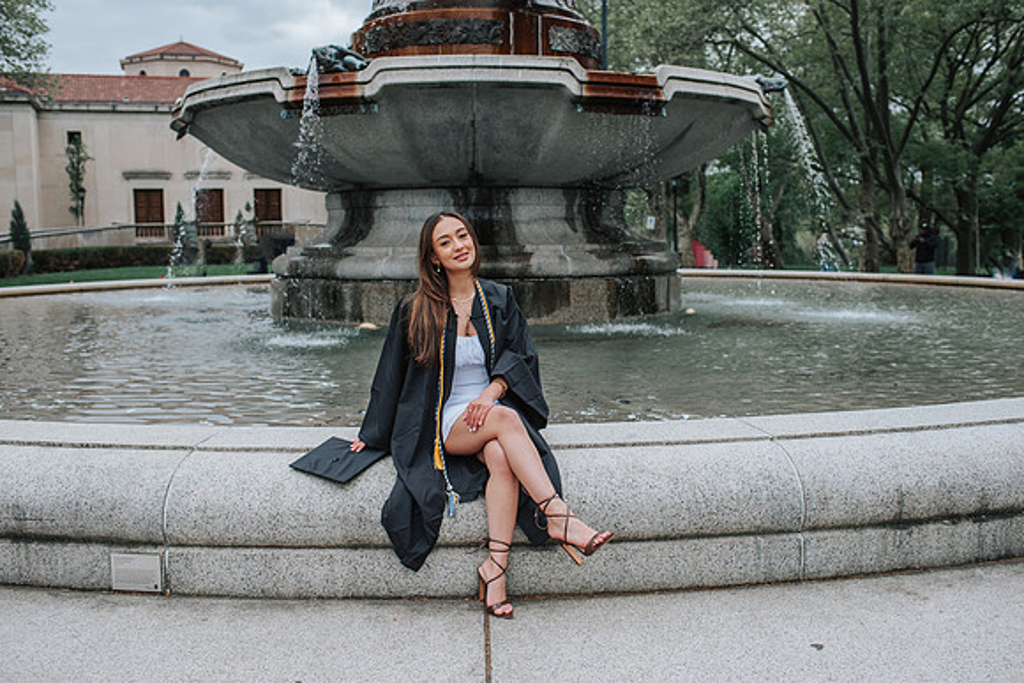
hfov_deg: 53.1
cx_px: 512
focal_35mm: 36
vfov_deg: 36.9
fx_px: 1025
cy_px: 342
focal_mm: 35
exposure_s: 1/500
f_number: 3.5
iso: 100
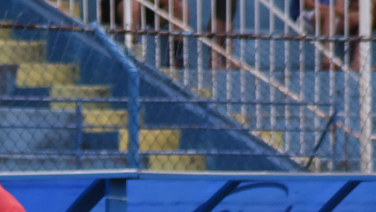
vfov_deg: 1.9
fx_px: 6241
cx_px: -231
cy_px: 458
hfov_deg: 3.4
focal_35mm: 626
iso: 1600
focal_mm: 135
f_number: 5.6
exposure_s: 1/400
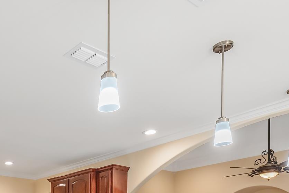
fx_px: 337
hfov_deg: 41.7
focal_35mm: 42
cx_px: 17
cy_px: 238
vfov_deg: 27.6
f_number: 8
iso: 800
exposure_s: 1/15
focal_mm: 14
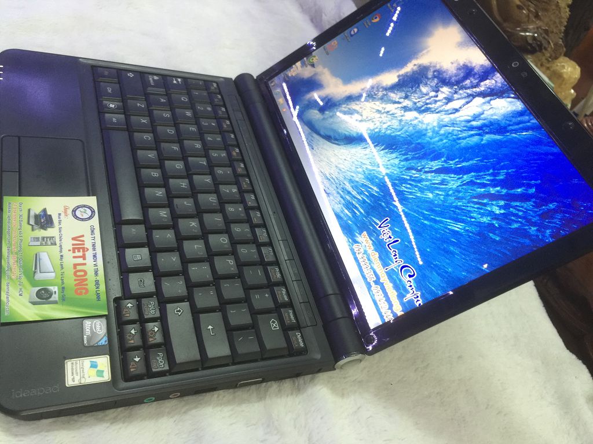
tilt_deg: -43.0
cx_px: 296
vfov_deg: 48.2
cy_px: 222
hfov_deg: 61.7
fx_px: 497
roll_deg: -34.6
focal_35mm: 29
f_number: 2.2
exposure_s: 1/10
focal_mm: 4.15
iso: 100
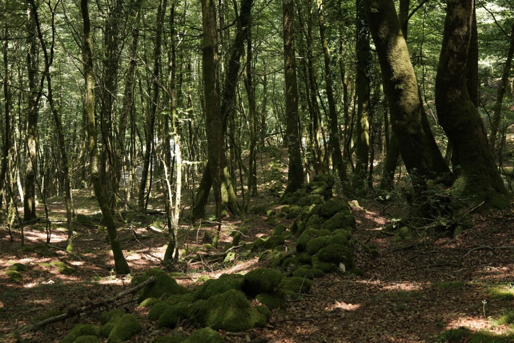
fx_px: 728
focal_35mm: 51
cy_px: 172
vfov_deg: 26.5
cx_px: 257
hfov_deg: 38.9
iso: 800
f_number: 5.3
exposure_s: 1/100
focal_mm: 51
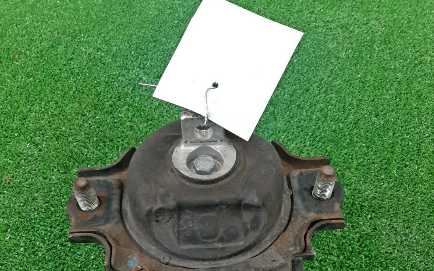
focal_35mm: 37
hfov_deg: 52.8
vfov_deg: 33.0
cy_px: 235
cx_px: 217
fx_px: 438
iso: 170
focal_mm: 3.93
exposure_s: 1/50
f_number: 1.7
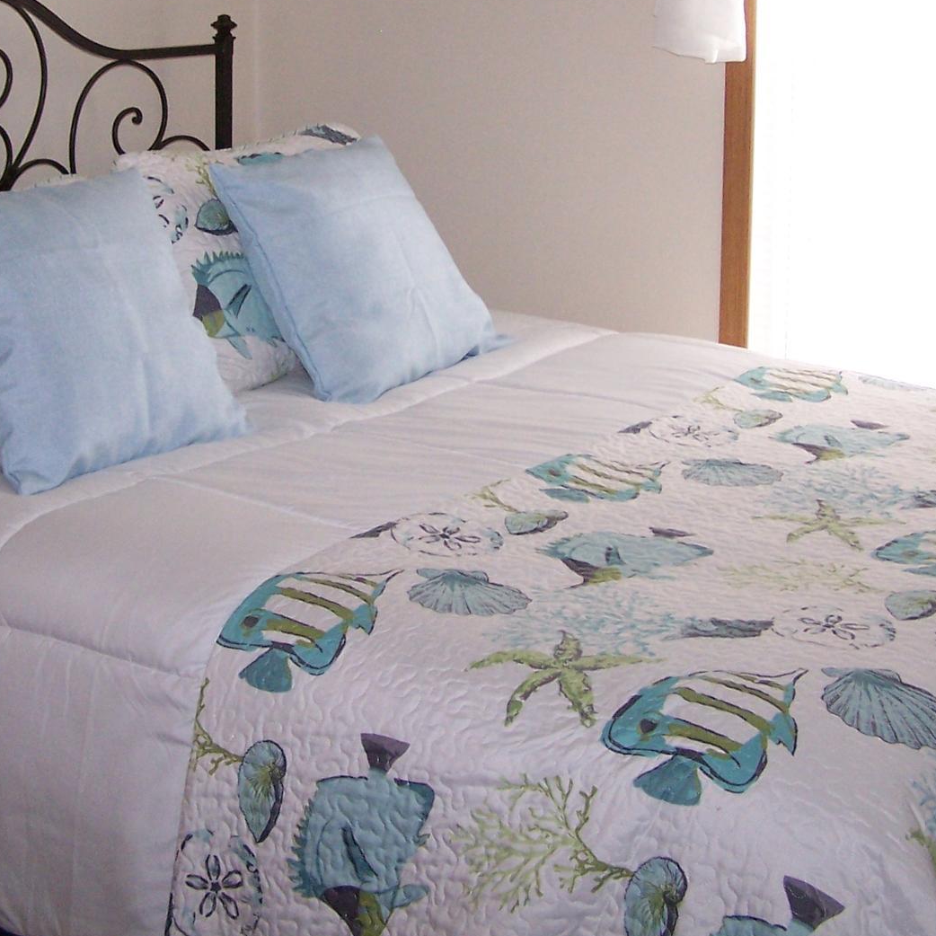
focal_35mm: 66
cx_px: 396
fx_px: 2019
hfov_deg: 26.1
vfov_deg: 25.8
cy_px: 260
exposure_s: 1/60
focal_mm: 6.3
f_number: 2.8
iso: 140
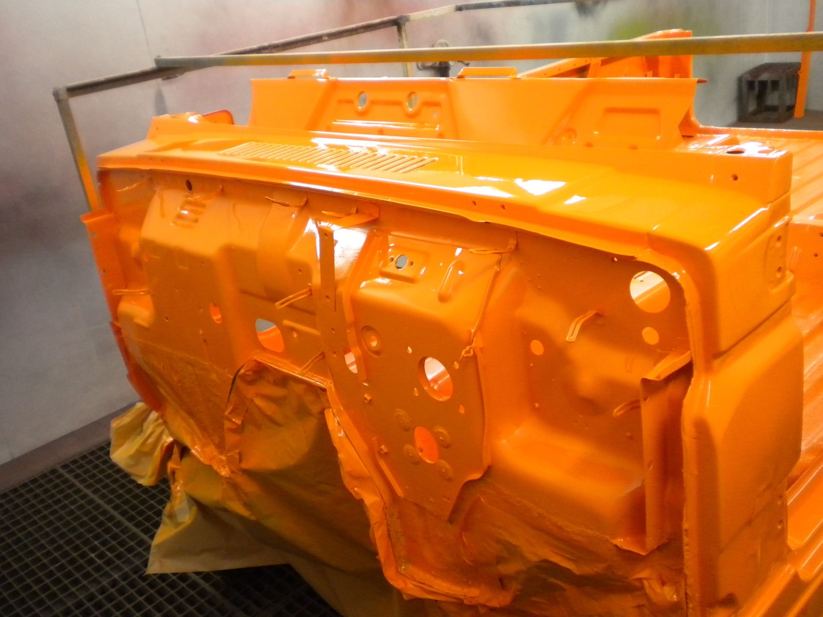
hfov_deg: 52.6
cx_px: 412
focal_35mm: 35
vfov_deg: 40.7
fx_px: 832
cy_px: 308
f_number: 3.1
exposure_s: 1/122
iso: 400
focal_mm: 6.3
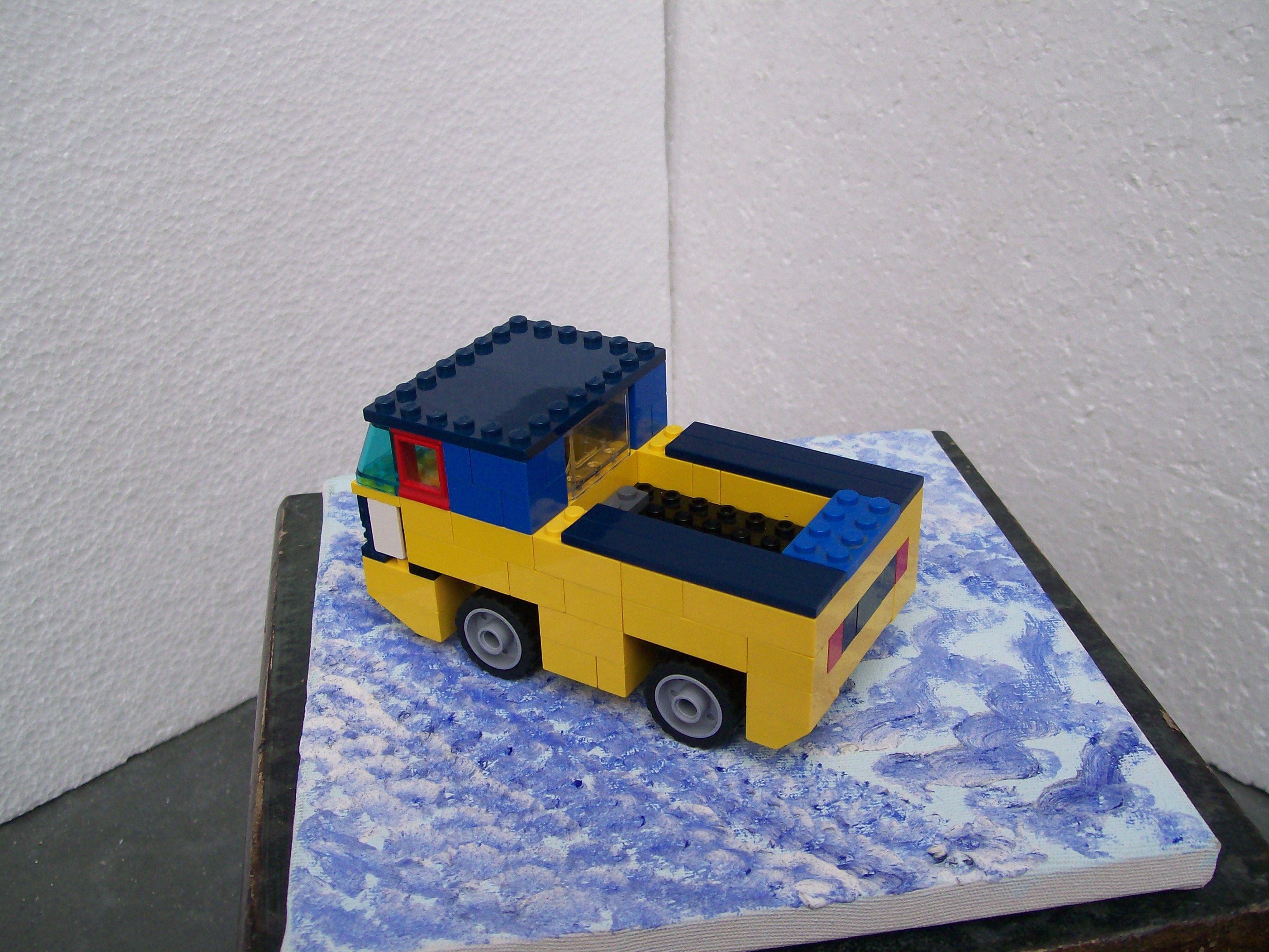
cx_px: 634
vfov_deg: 39.7
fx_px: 1320
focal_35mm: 36
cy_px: 476
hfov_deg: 51.4
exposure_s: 1/474
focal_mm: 6
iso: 80
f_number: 2.7
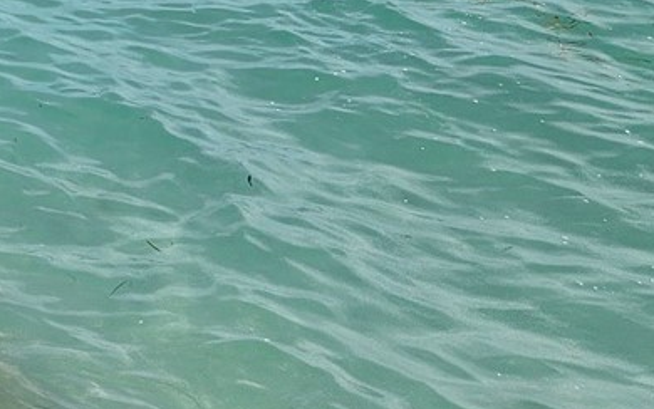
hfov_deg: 18.4
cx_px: -325
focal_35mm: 100
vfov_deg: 11.6
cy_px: -453
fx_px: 1783
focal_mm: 5.4
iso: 25
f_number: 1.8
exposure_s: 1/5007
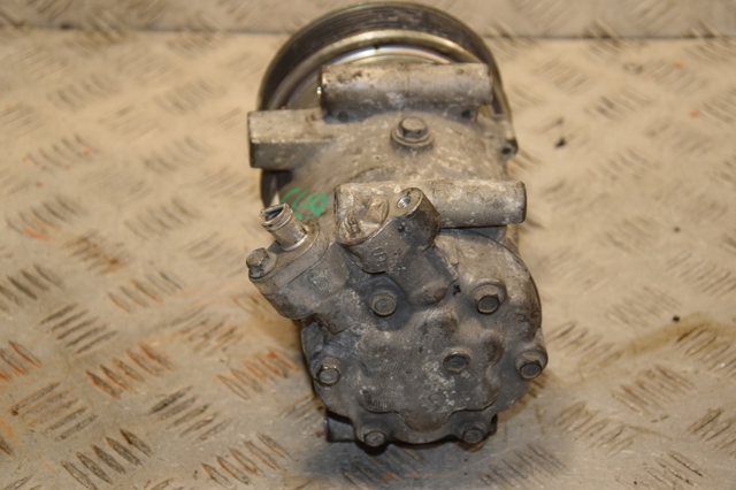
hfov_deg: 21.9
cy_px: 245
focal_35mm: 93
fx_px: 1900
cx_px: 368
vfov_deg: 14.7
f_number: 6.3
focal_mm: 62
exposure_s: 1/200
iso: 800
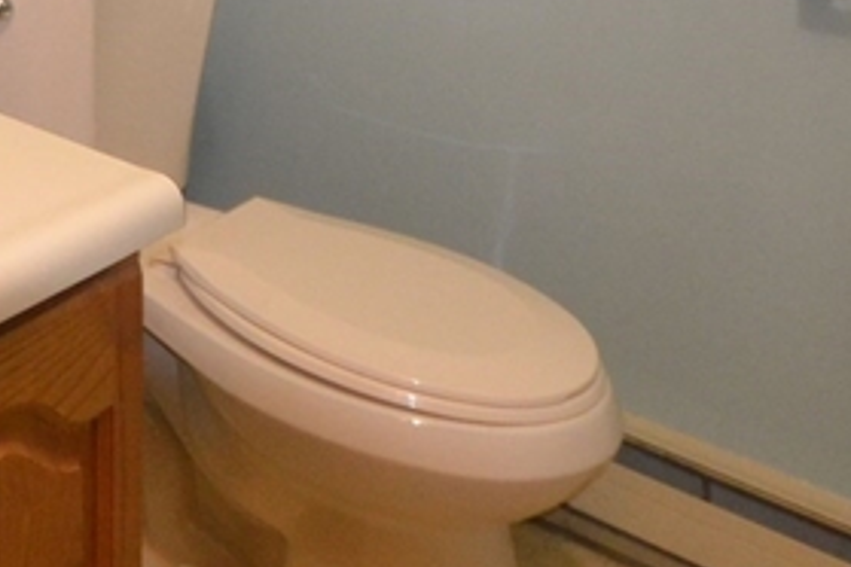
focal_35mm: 55
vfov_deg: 21.8
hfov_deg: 31.5
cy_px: -203
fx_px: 1300
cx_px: -119
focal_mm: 10
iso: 1250
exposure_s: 1/60
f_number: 4
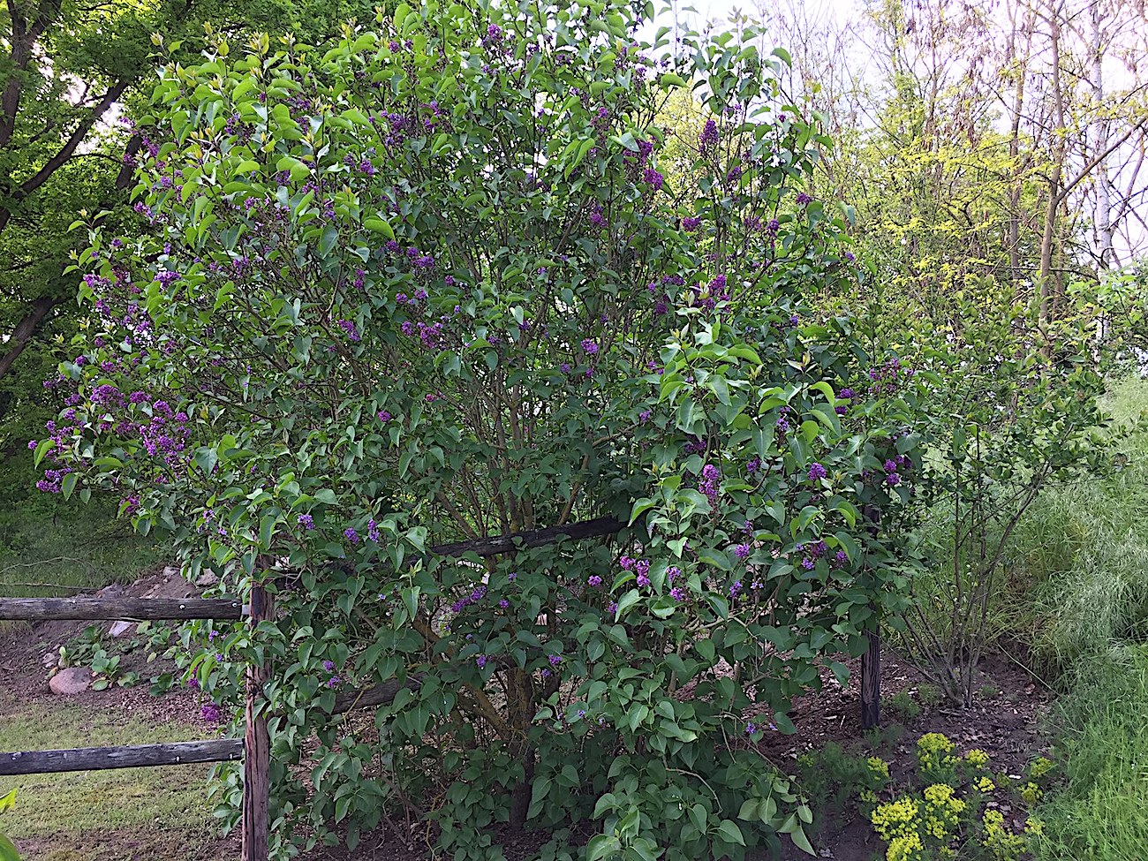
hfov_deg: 61.7
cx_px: 574
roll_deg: -2.1
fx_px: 962
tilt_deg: +5.9
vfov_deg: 48.2
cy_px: 430
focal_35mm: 29
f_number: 2.2
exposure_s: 1/100
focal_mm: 4.15
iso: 32
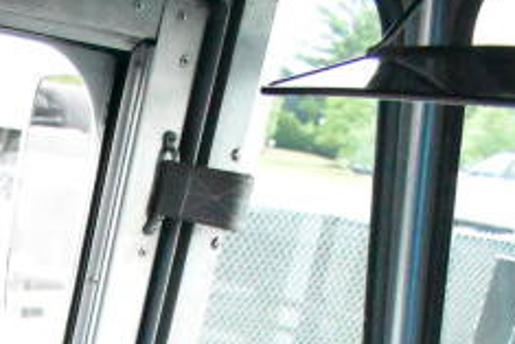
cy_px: 916
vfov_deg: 10.5
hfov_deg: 18.3
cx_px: -125
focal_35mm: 105
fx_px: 1503
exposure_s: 1/4000
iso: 14400
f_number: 3.5
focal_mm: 18
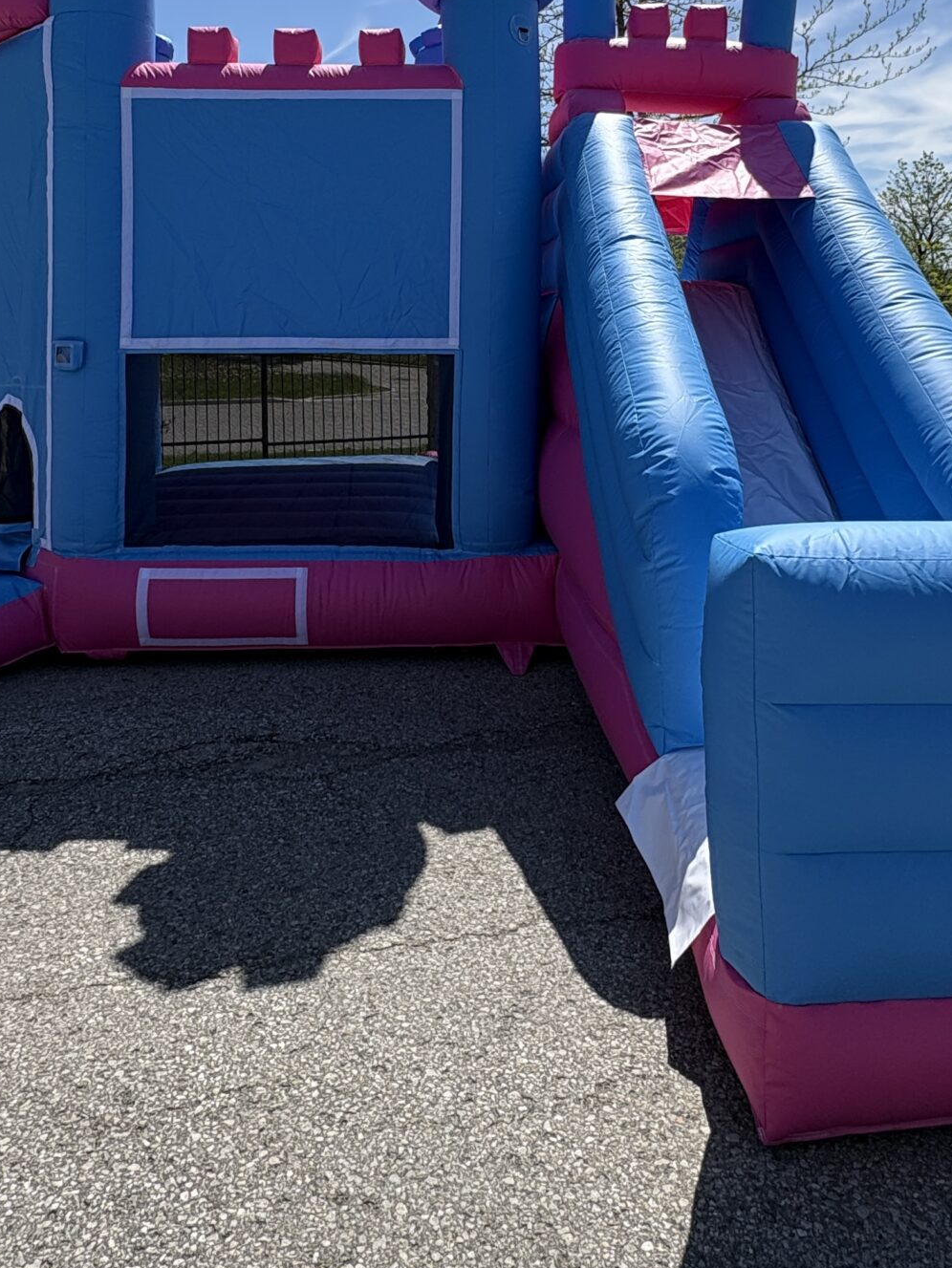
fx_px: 990
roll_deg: +0.7
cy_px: 326
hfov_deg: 51.4
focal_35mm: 27
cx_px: 476
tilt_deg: +0.4
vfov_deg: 61.8
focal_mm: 2.22
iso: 64
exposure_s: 1/1976
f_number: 2.2
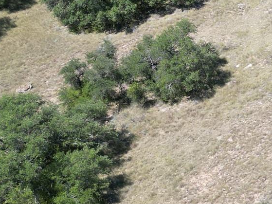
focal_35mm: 88
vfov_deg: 16.3
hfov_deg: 19.3
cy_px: -20
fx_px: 691
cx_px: 415
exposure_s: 1/1250
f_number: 1.7
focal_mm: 6.72
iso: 100
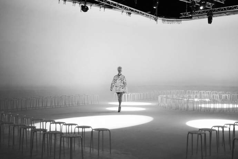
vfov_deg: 27.0
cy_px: 80
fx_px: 331
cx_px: 119
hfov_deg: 39.6
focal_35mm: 50
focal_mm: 50
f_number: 1.8
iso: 4000
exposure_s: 1/500
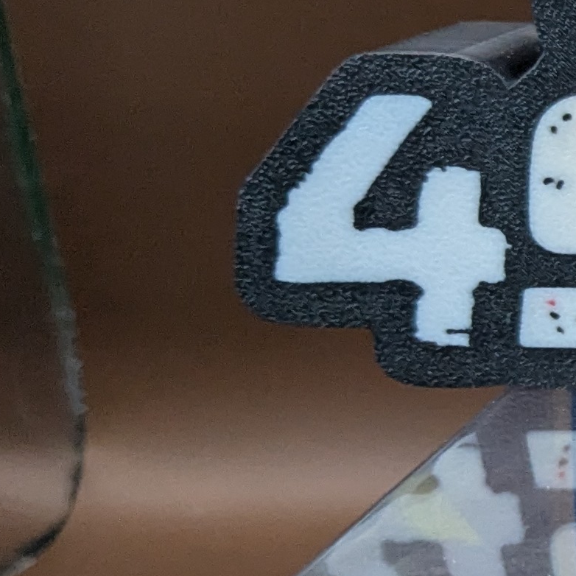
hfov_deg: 12.0
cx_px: 1279
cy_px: 304
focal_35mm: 123
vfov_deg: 14.2
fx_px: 2316
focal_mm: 4.38
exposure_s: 1/50
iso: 207
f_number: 1.73
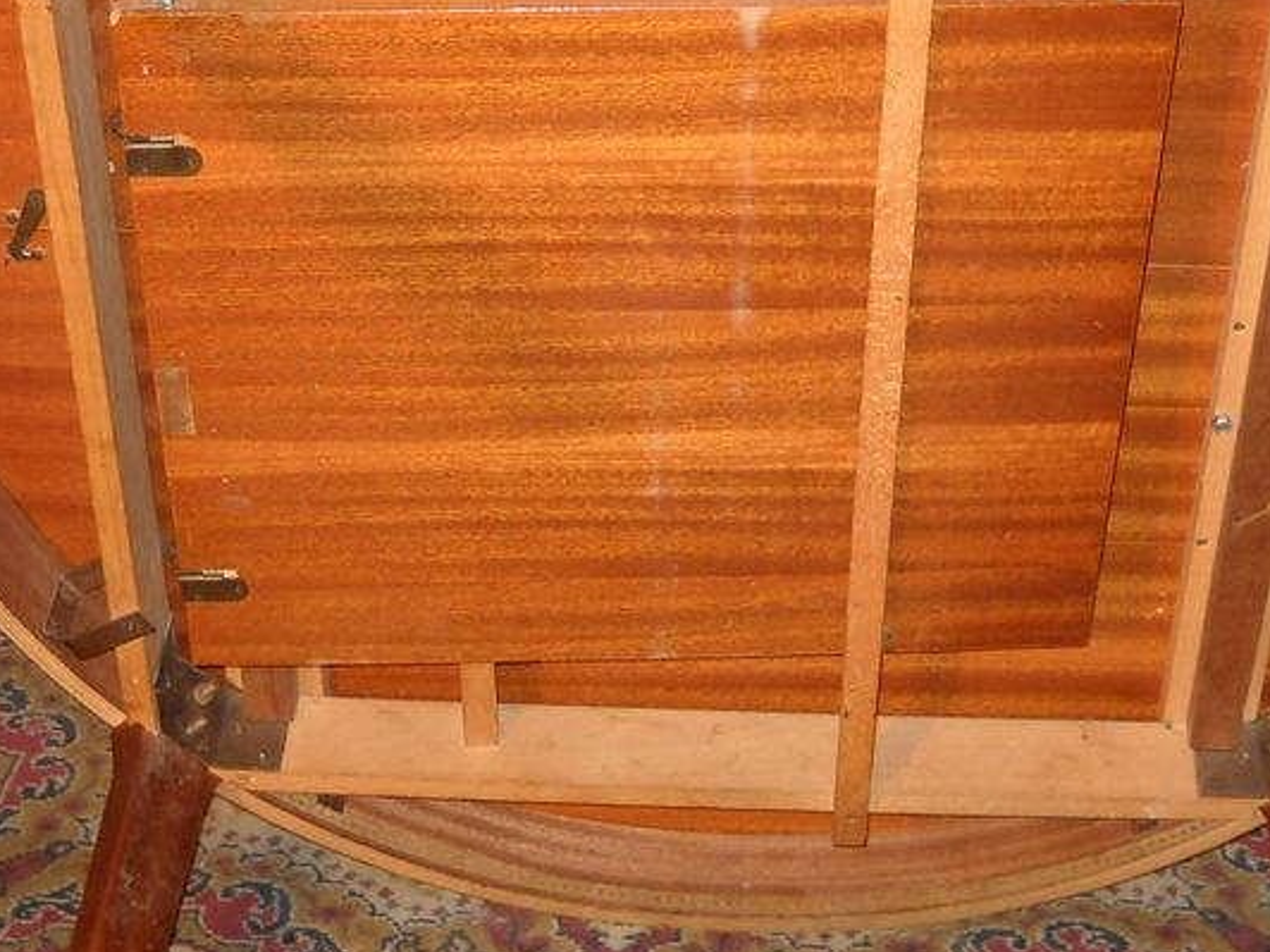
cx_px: 764
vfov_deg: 19.0
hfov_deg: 25.3
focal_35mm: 77
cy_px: 220
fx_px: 2825
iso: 200
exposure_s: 1/30
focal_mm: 6.72
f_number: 3.1
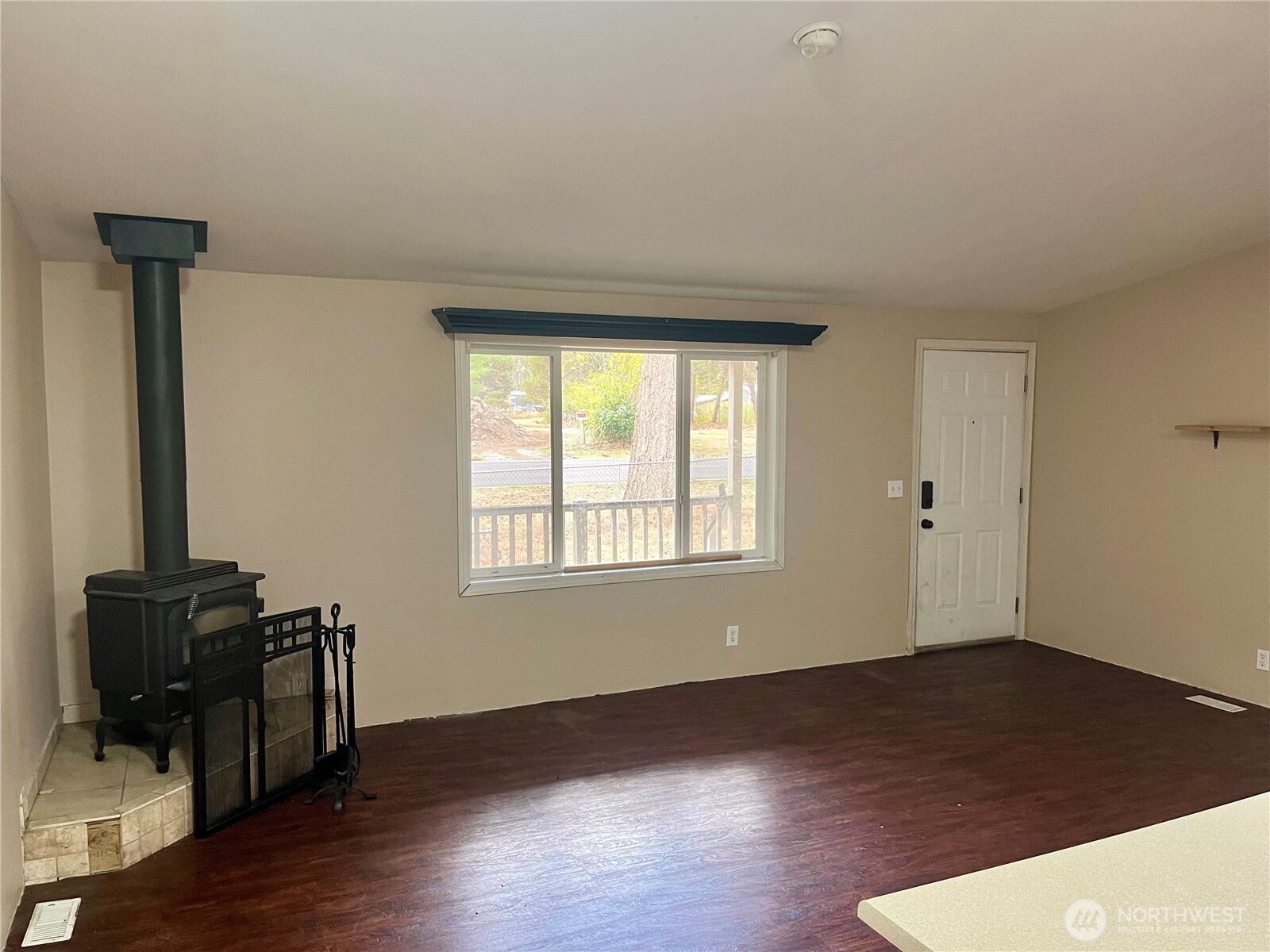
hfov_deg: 67.3
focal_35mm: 26
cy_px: 476
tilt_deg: -4.8
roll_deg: -0.1
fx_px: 954
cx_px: 635
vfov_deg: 53.1
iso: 160
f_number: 1.6
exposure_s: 1/60
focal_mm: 5.1
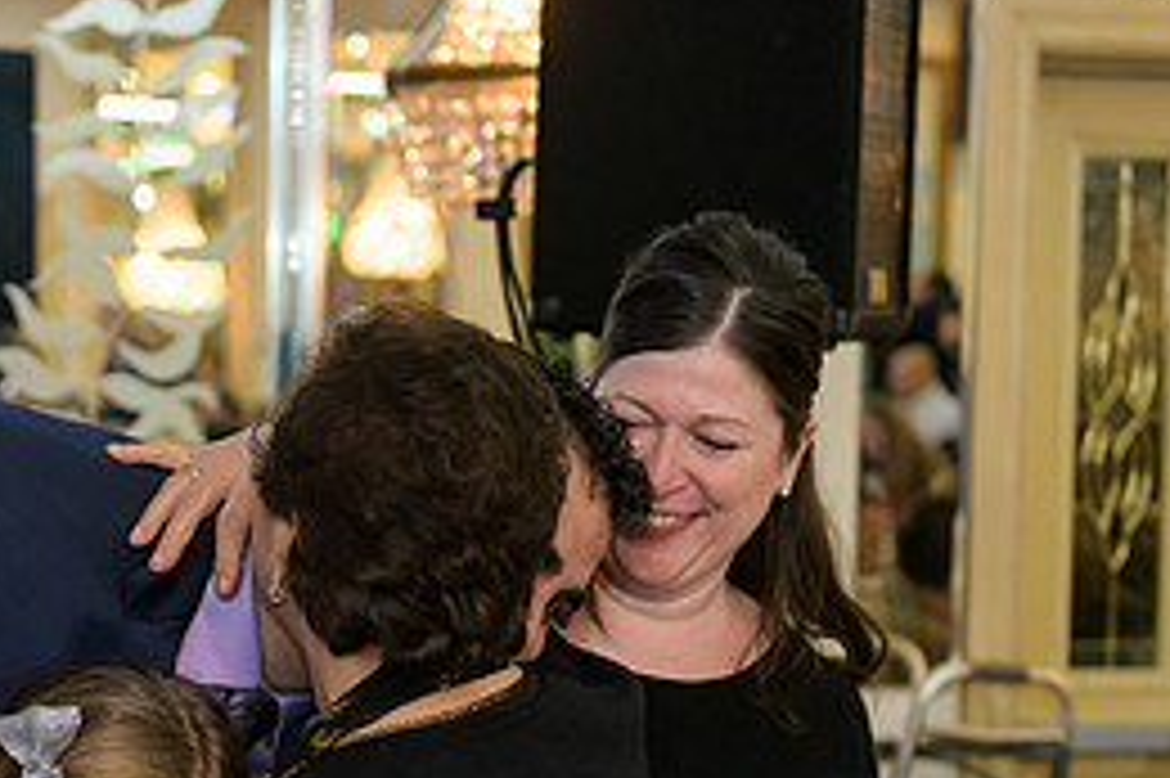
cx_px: 189
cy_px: 623
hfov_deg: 17.5
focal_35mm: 116
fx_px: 3767
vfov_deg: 11.8
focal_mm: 52
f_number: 3.2
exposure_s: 1/125
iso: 1000
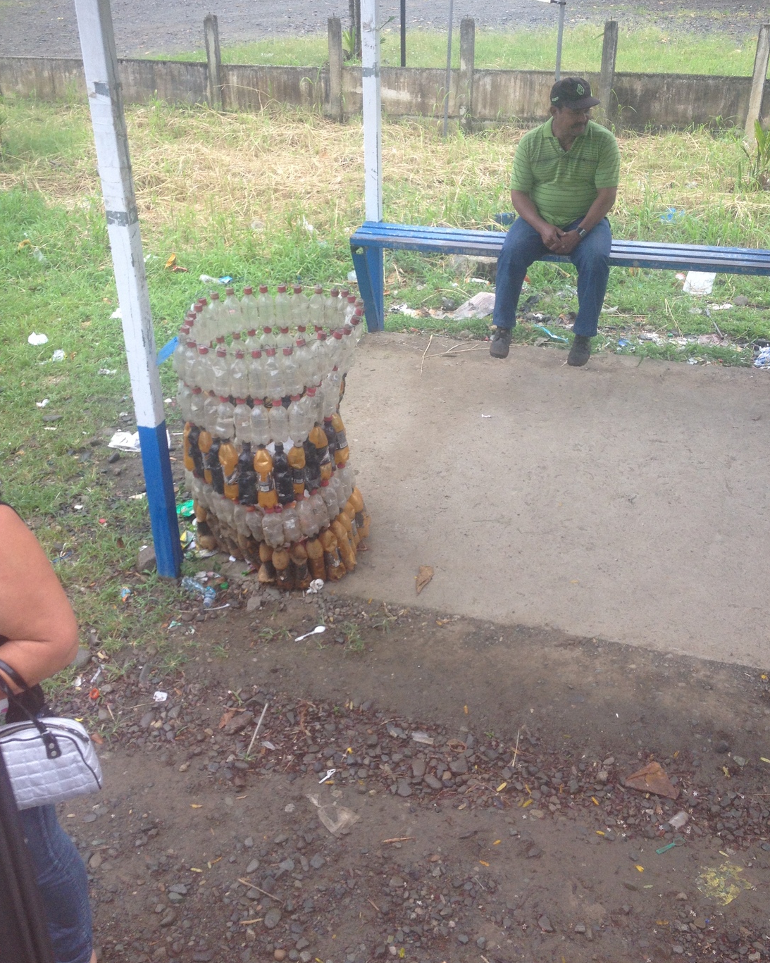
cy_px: 449
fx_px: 1140
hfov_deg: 37.3
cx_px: 379
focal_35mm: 40
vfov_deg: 45.8
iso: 64
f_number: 2.4
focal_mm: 4.28
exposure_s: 1/120
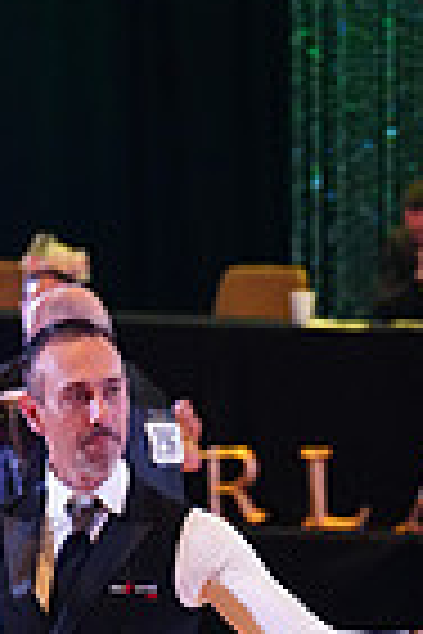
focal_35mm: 365
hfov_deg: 3.8
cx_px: 632
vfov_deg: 5.6
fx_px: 6433
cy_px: 1057
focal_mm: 89
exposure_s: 1/400
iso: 5000
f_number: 2.8
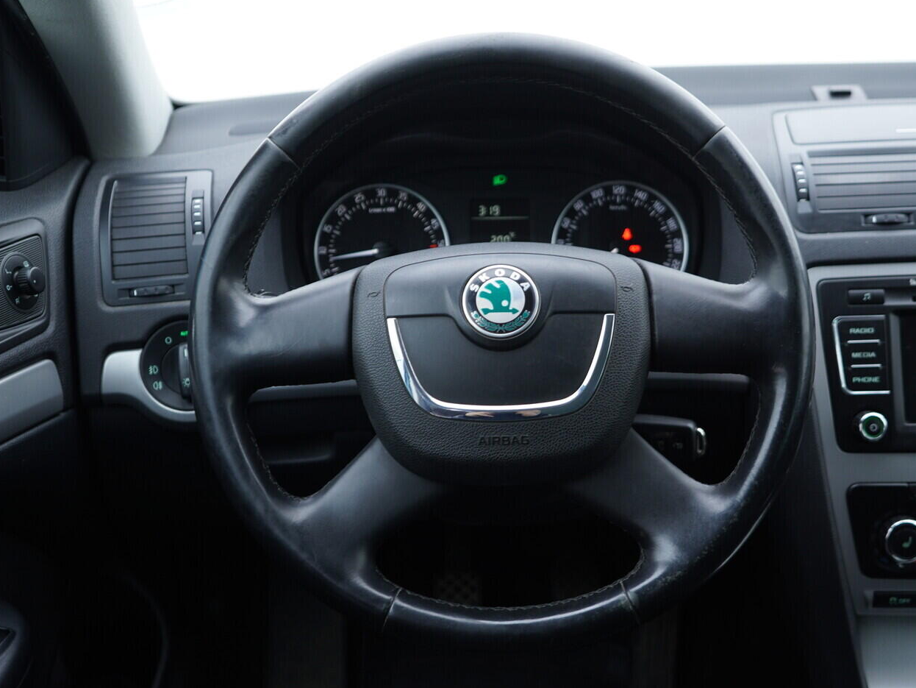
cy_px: 338
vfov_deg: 36.0
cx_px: 501
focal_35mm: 40
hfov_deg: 46.7
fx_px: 1059
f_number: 2.8
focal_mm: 24
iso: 200
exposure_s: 1/40
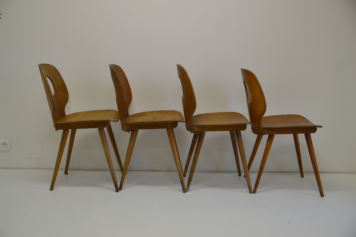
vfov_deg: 36.9
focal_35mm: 36
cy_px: 118
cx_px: 178
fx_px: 356
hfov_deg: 53.1
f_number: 4.5
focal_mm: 24
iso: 400
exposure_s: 1/80
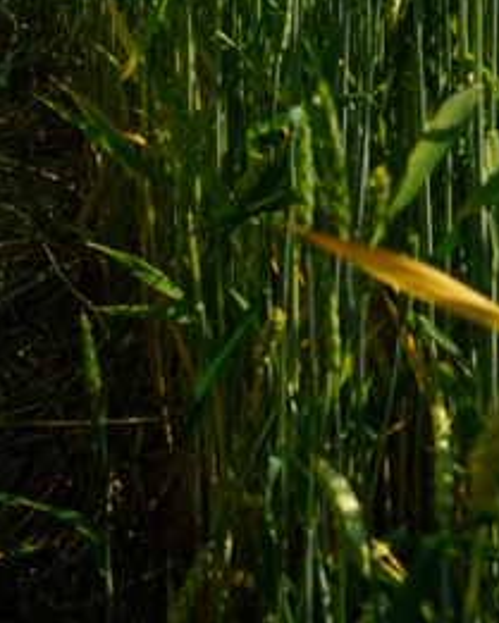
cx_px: -56
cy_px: -253
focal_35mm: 115
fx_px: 2122
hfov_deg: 13.1
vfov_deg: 15.6
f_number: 8
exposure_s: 1/320
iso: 100
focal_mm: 27
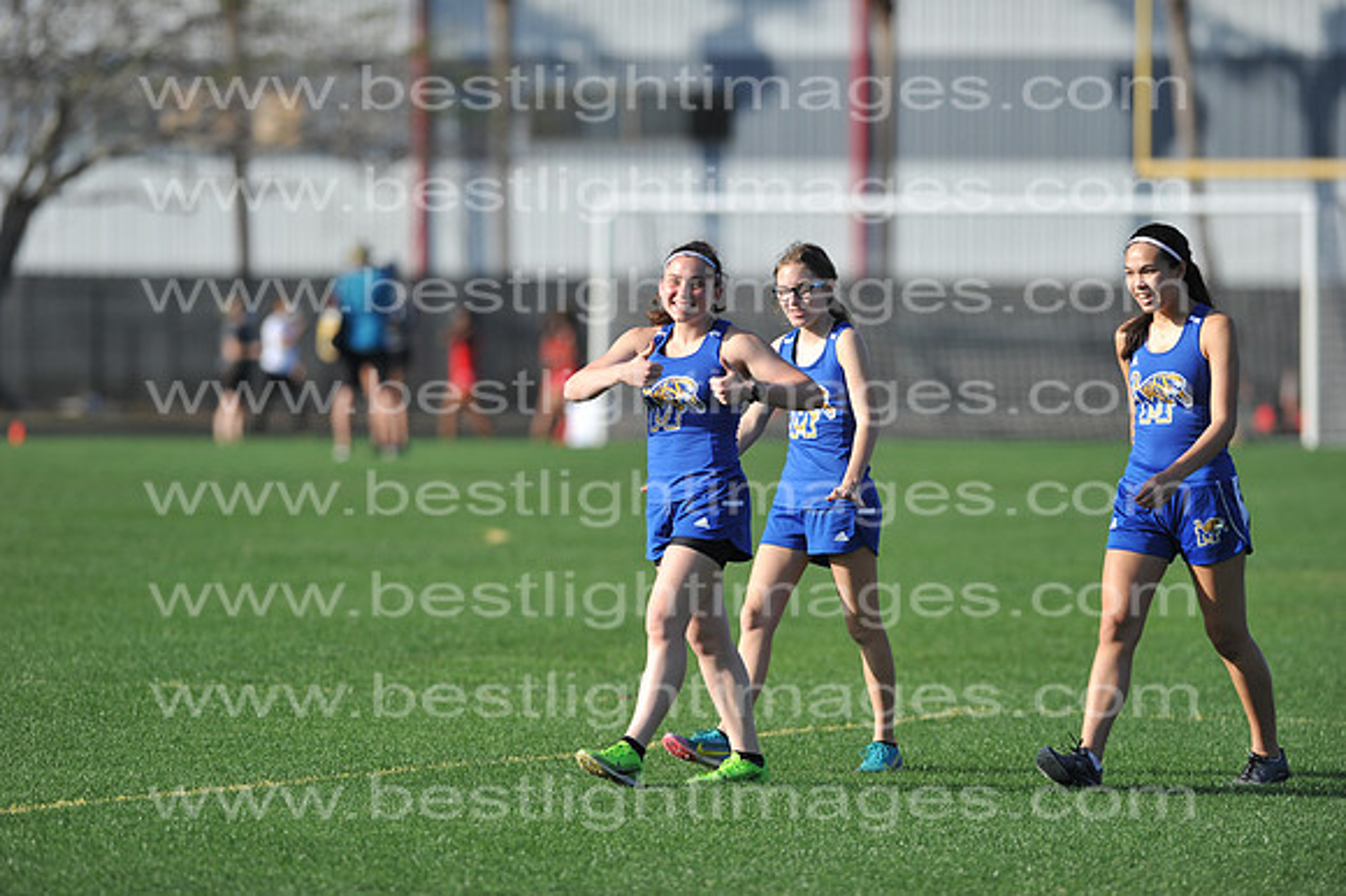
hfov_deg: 6.9
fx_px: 11210
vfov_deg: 4.6
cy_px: 448
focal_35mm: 300
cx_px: 673
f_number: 3.5
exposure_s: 1/4000
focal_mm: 300
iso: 320
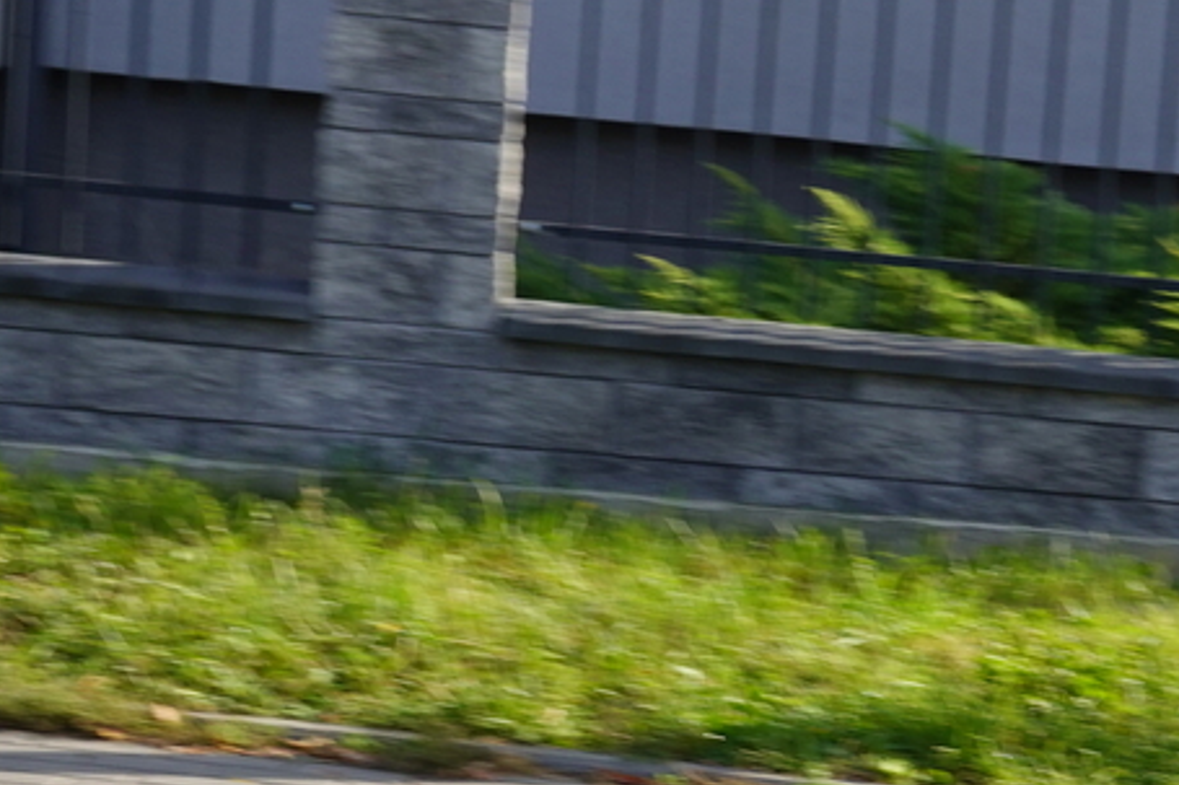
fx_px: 4321
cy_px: 462
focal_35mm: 132
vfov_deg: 10.4
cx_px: 1345
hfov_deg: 15.1
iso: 125
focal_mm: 19.03
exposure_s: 1/250
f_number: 5
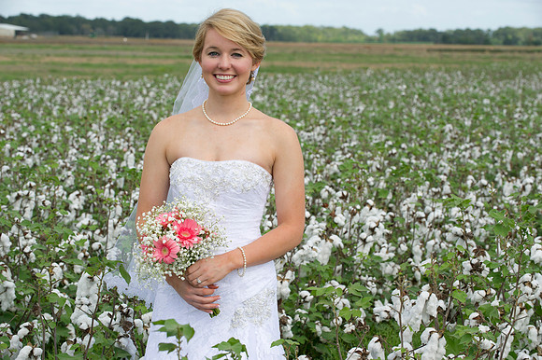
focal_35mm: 110
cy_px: 180
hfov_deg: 18.6
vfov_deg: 12.4
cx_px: 271
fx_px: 1655
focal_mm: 110
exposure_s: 1/250
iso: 250
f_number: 8
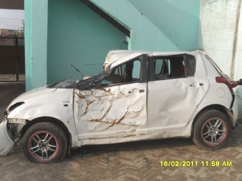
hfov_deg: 52.6
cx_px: 121
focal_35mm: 35
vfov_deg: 40.7
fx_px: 245
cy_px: 90
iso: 100
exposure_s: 1/180
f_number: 8.4
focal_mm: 6.3
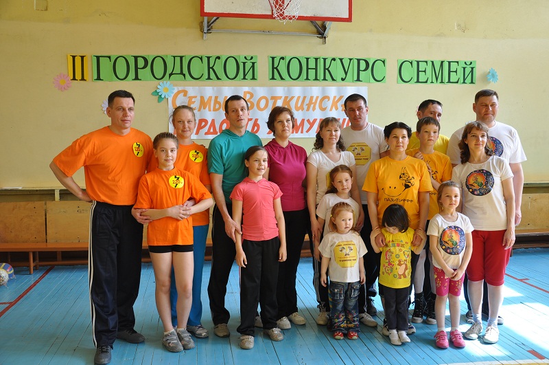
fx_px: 548
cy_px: 182
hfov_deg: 53.2
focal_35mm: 36
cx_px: 274
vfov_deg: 36.8
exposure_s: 1/30
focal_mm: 24
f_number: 5.6
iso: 200
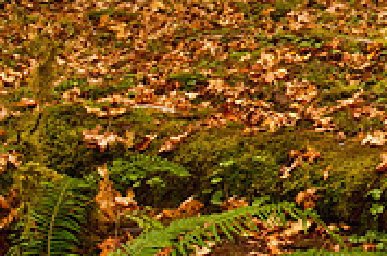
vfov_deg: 11.3
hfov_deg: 16.4
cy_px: -112
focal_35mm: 117
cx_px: 524
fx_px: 1255
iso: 200
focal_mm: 24
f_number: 16
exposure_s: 2
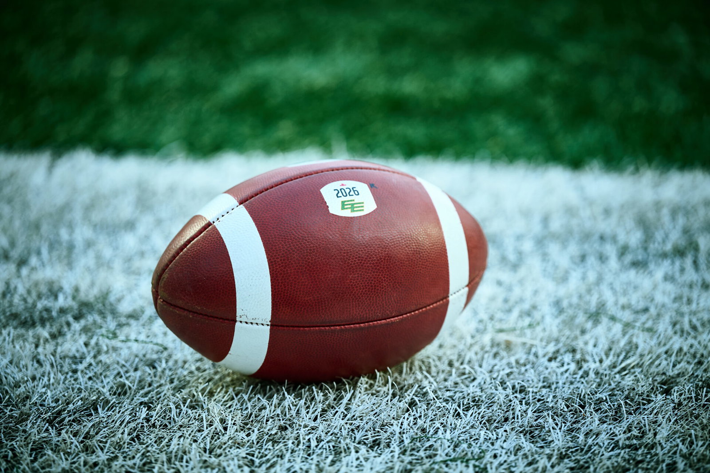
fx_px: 3156
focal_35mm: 160
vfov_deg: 8.6
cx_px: 355
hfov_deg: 12.8
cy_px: 236
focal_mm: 160
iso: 200
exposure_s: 1/640
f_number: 2.8
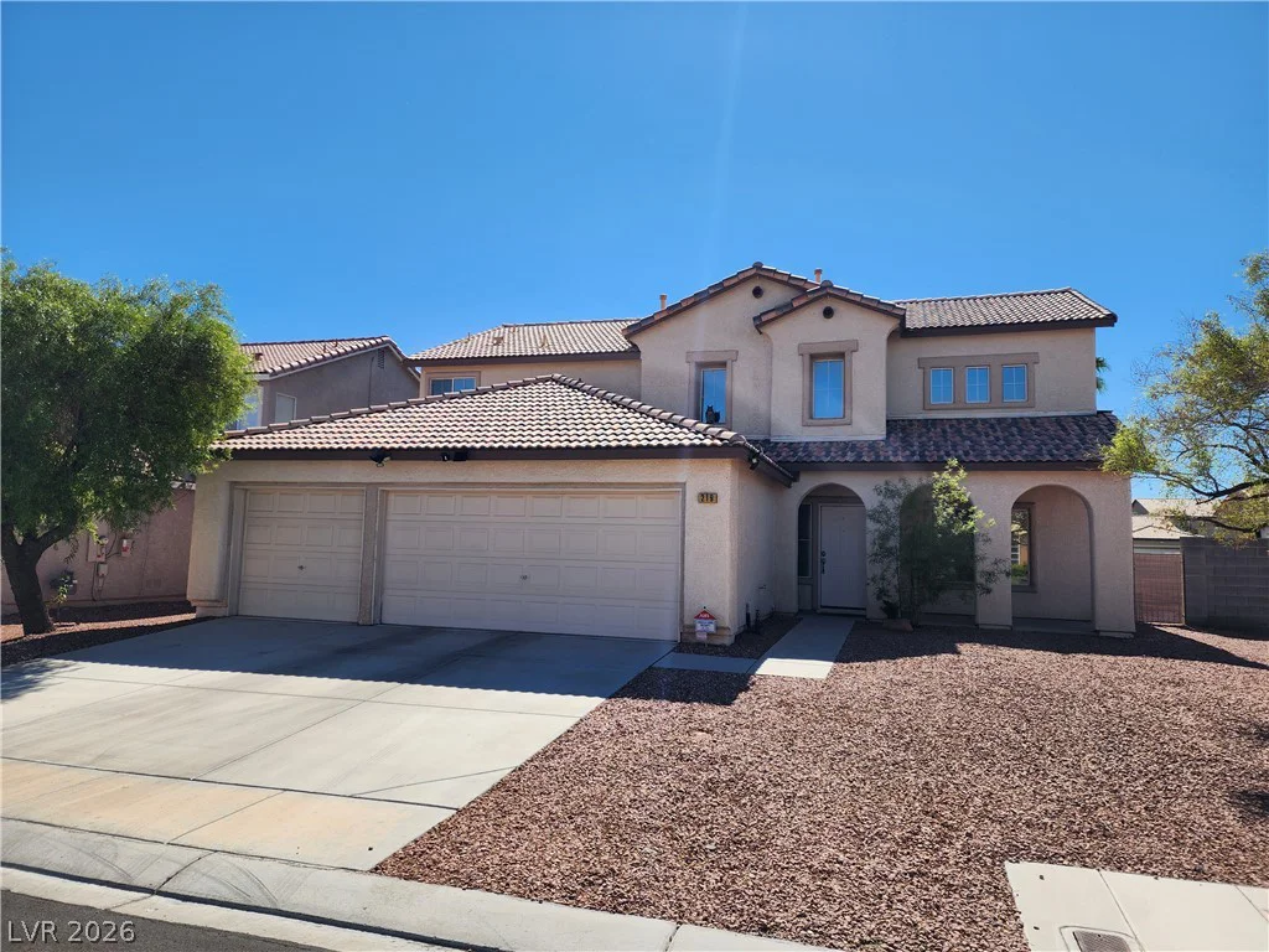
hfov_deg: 73.9
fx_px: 843
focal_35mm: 23
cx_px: 634
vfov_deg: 58.9
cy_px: 476
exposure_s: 1/1380
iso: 12
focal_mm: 6.4
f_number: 1.8
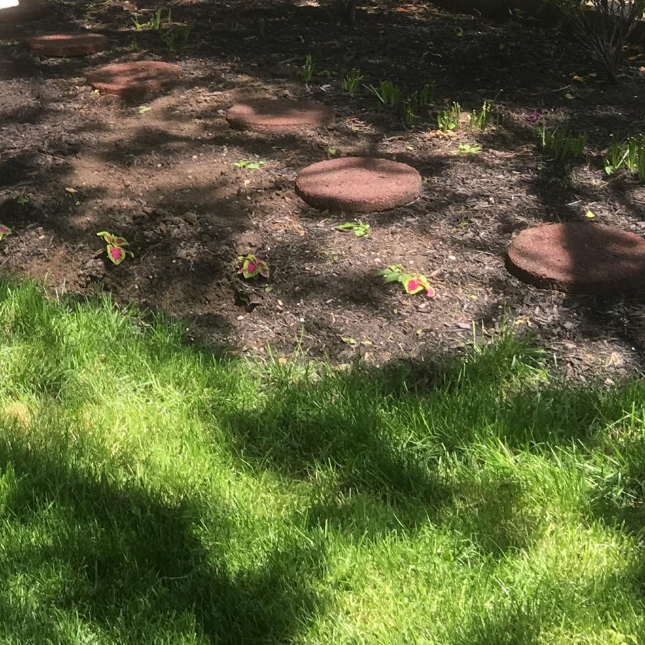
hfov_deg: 21.2
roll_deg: +2.7
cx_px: -40
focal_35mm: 78
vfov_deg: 21.1
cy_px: -54
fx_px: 1644
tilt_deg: -8.7
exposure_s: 1/379
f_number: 2.2
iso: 25
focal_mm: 4.15
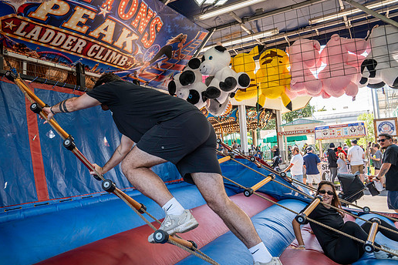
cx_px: 177
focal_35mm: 27
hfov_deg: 67.2
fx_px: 298
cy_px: 124
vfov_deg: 47.9
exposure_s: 1/200
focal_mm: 24
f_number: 5.6
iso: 400
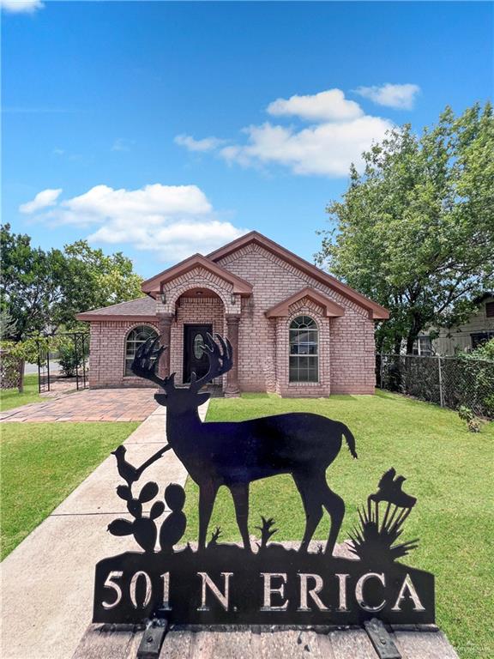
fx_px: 247
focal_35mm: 13
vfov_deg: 106.2
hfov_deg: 89.9
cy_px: 330
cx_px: 247
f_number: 1.8
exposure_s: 1/1575
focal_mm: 1.57
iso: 32
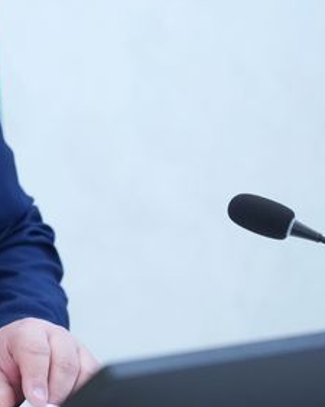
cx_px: -147
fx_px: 2698
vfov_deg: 8.6
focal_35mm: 224
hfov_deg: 6.8
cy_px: 88
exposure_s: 1/250
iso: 1250
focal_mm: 70
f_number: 2.8
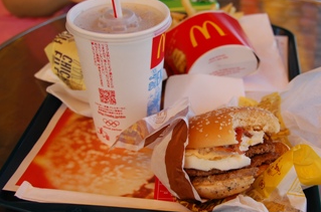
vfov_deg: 22.5
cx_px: 184
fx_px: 534
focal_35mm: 60
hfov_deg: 33.4
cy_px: 104
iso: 200
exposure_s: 1/160
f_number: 6.3
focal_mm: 32
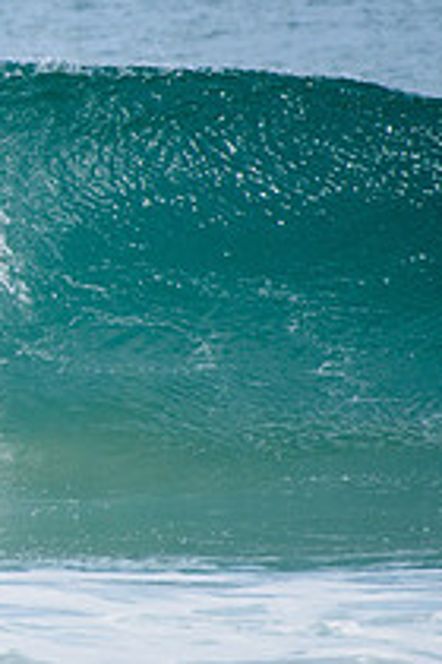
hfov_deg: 1.0
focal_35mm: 1381
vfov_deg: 1.5
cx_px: -363
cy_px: 343
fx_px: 25431
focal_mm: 500
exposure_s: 1/2000
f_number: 5.6
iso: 250
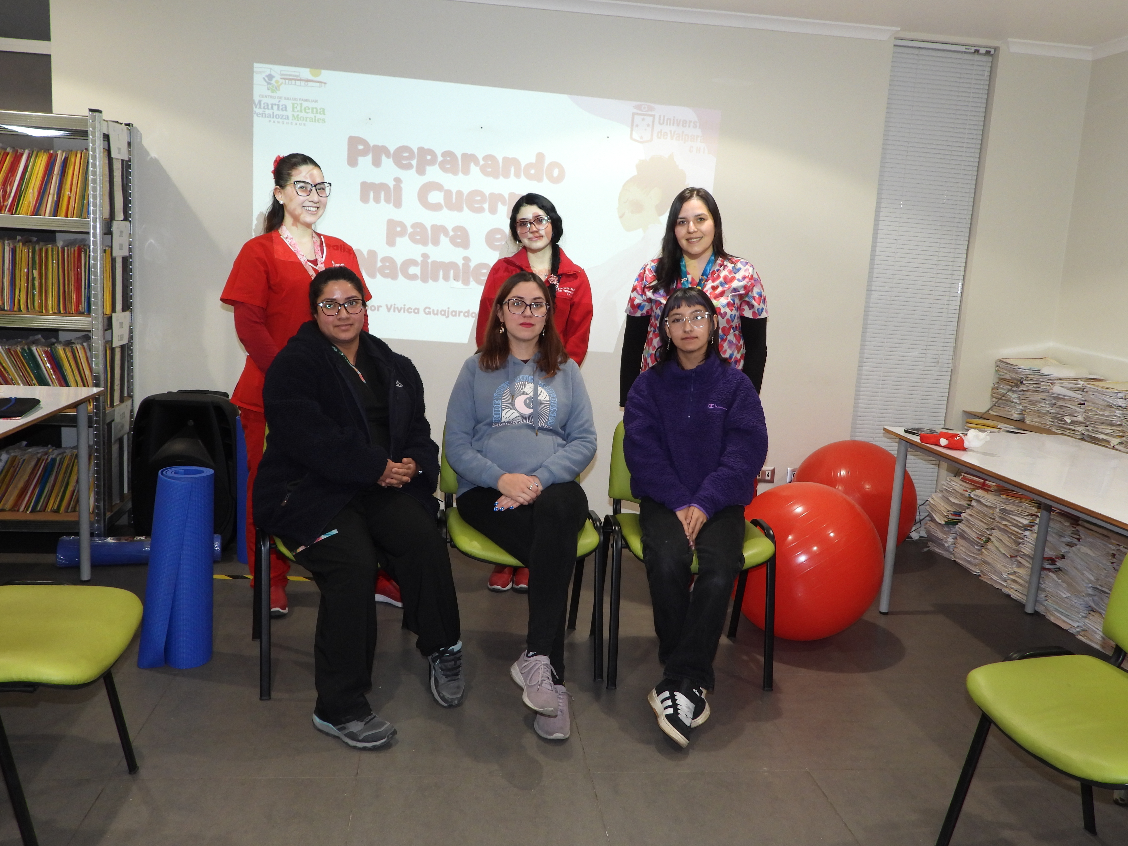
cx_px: 564
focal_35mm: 28
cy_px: 423
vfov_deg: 49.7
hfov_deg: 63.4
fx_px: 912
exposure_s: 1/30
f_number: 2.8
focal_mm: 5
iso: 200
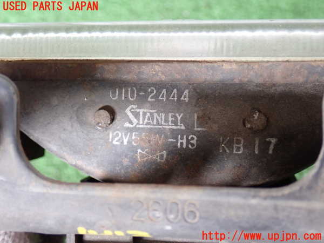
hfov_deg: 38.2
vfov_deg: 29.1
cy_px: 122
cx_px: 162
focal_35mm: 50
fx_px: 468
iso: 800
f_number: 3.2
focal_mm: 9.01
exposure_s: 1/25
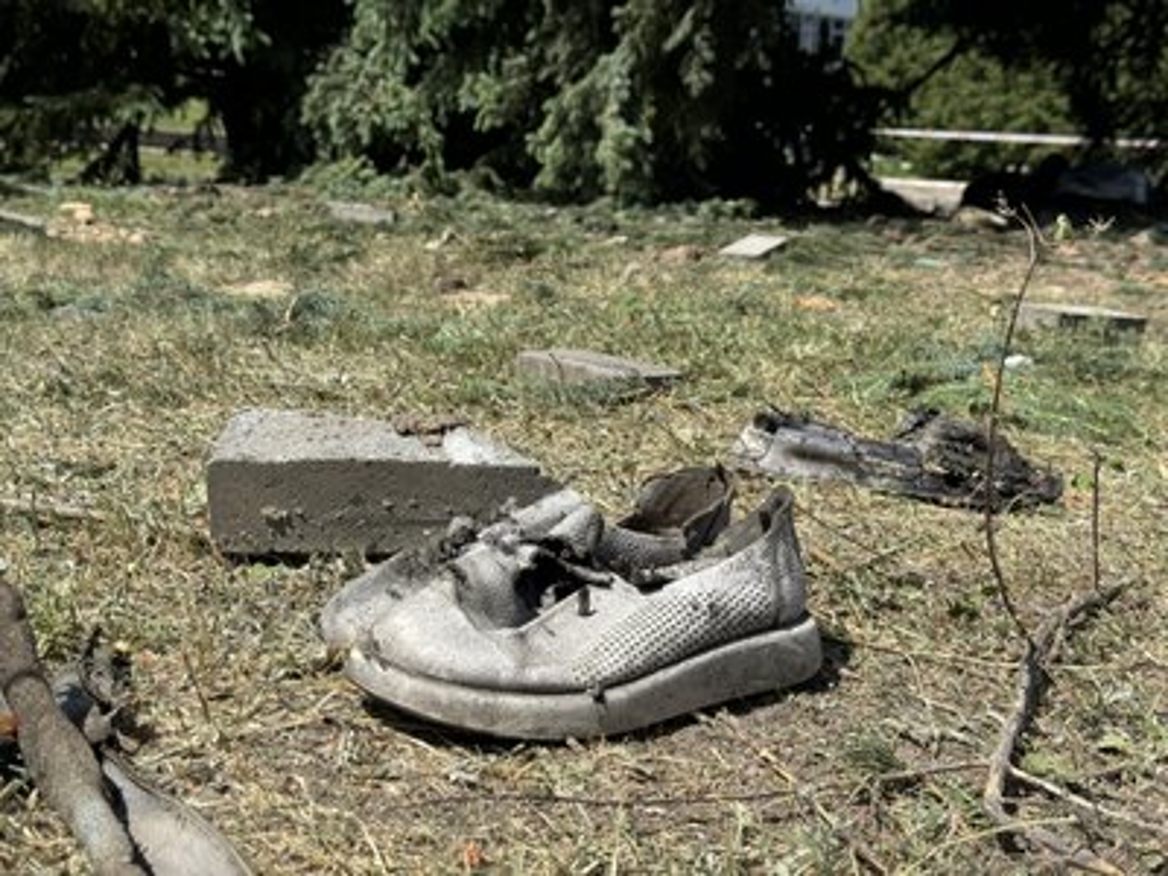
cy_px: 438
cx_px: 584
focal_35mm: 48
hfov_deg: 39.7
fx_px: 1620
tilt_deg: -9.0
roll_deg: -0.7
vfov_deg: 30.3
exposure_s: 1/3610
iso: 64
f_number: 1.78
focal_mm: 6.76
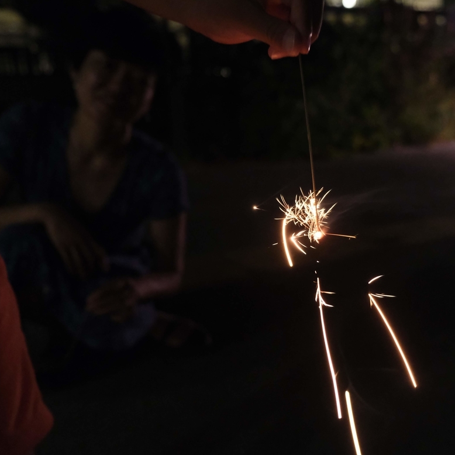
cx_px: 290
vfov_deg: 43.9
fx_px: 565
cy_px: 229
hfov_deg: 43.4
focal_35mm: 38
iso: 6400
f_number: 2.8
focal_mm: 19.6
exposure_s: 1/12
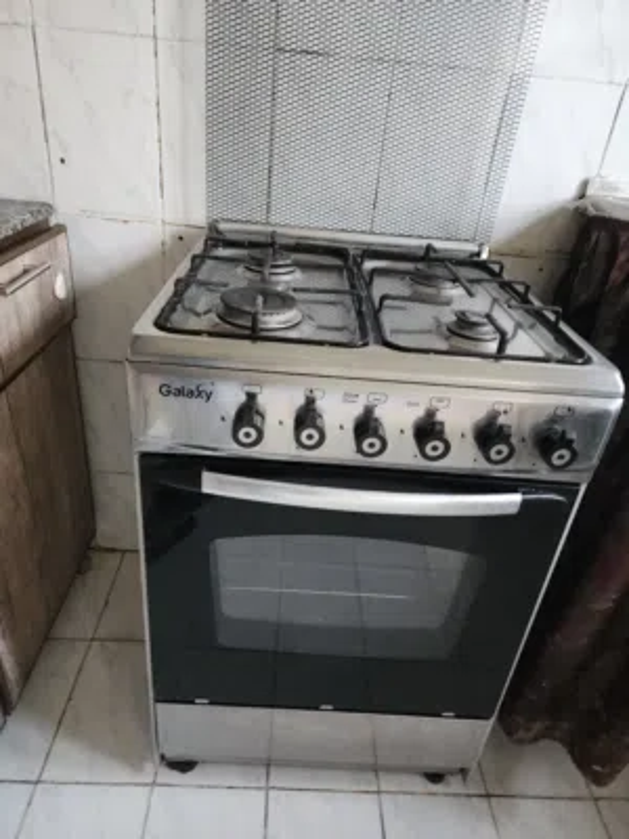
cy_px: 420
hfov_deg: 58.9
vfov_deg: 73.9
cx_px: 314
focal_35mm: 23
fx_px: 557
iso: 640
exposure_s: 1/40
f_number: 1.8
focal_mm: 6.4
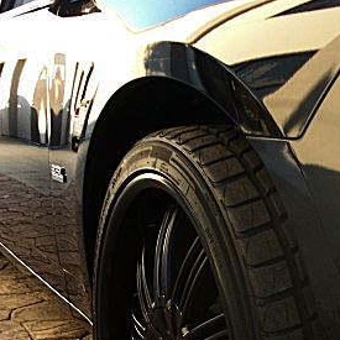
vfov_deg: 23.0
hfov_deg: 22.9
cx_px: 284
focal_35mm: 74
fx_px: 822
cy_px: 278
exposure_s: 1/80
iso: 100
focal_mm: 6.3
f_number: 2.8
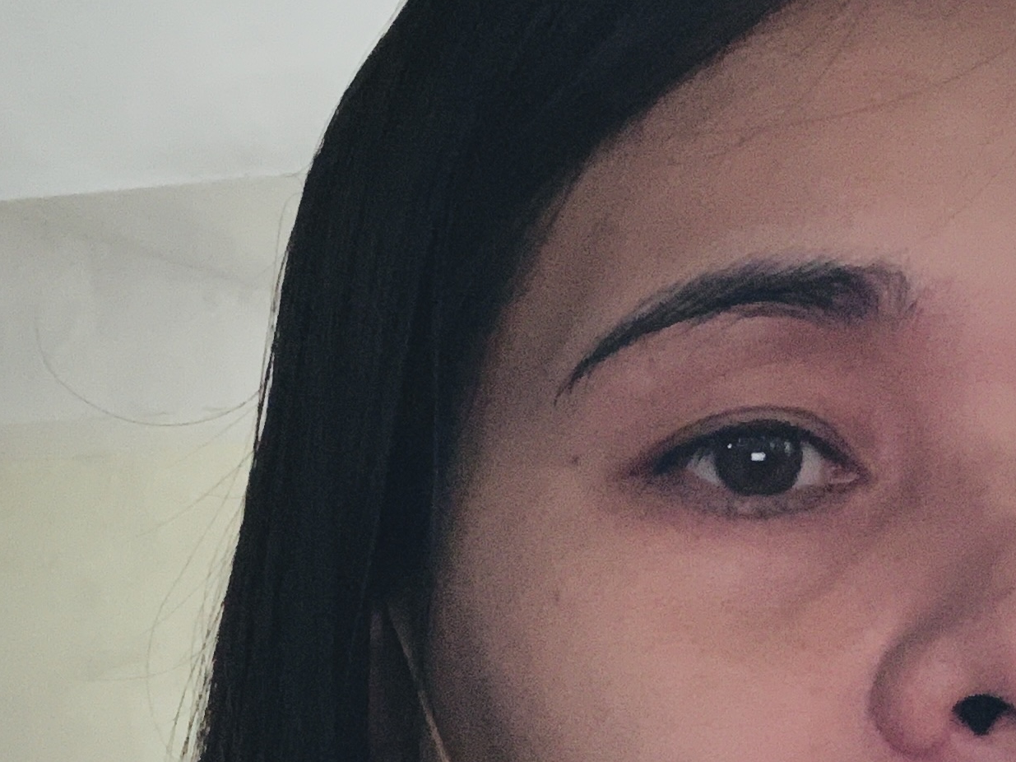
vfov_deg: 18.3
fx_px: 2348
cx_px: 581
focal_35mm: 80
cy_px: 597
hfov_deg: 24.4
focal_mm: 2.87
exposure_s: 1/24
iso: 500
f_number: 2.2
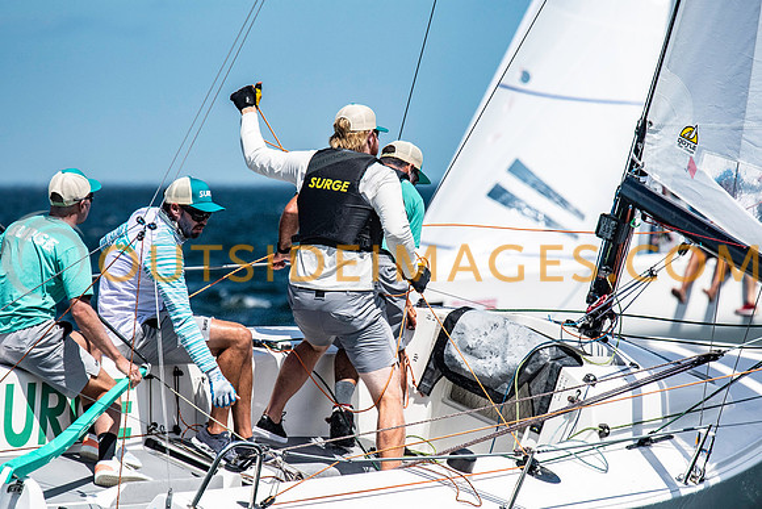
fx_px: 9527
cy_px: 254
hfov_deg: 4.6
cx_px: 381
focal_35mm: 450
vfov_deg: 3.1
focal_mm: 300
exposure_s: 1/6400
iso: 500
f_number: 5.6
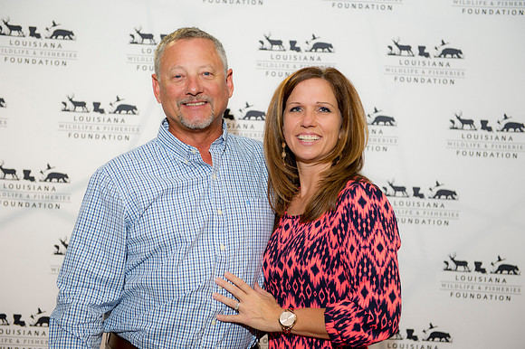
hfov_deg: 33.4
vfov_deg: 22.6
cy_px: 174
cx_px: 262
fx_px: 874
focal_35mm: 60
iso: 800
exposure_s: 1/125
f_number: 3.5
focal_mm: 60
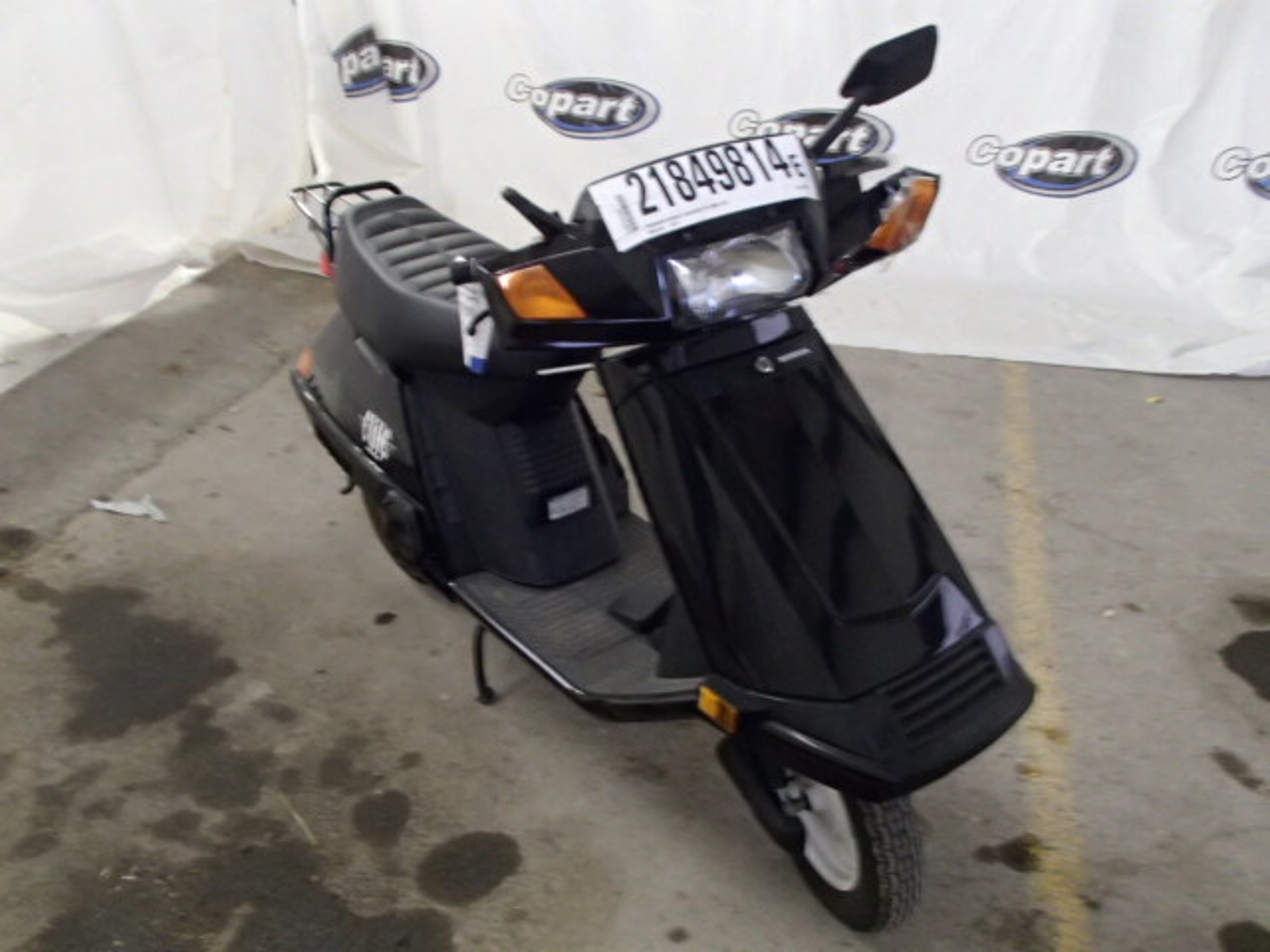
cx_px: 635
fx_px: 1247
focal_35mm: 34
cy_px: 476
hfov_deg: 54.0
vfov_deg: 41.8
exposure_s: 1/13
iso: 800
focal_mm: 6.07
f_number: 4.4
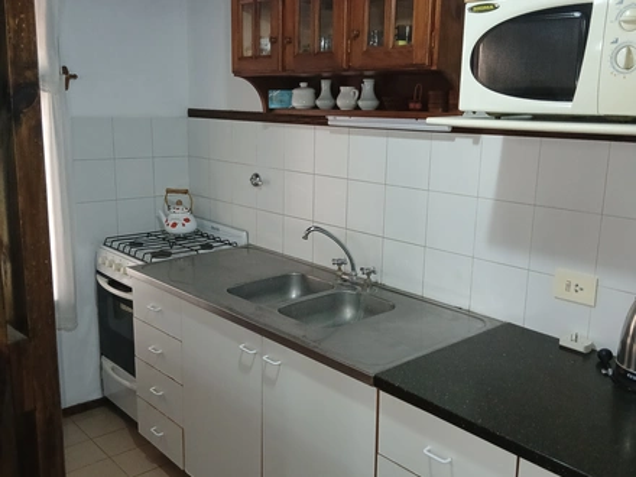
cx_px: 318
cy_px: 238
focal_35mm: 26
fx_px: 478
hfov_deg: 67.3
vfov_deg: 53.1
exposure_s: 1/50
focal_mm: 3.98
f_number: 1.8
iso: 250
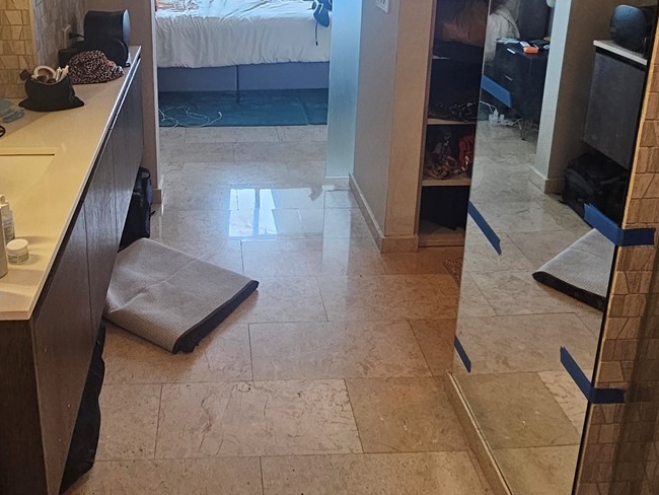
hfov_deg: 55.9
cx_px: 233
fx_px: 609
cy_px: 69
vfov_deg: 41.4
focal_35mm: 32
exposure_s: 1/60
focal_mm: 2.2
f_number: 2.2
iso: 200
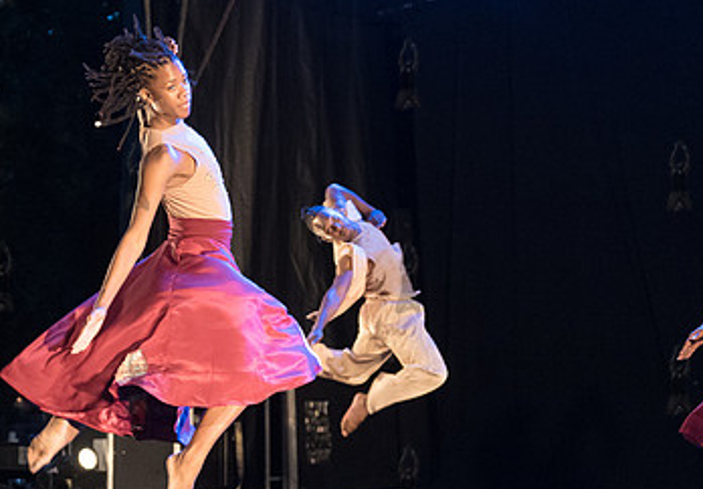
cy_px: 295
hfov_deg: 23.3
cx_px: 355
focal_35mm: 86
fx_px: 1702
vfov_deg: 16.3
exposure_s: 1/250
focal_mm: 48
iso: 5000
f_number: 2.8
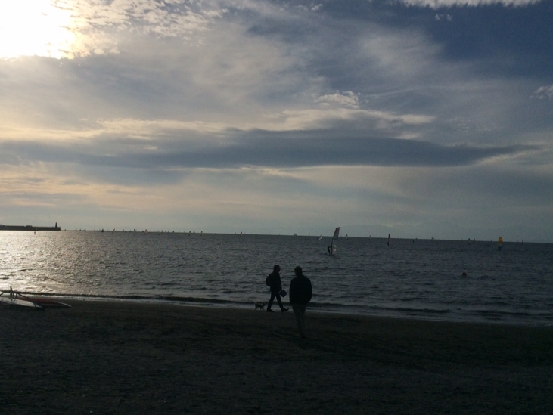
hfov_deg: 44.7
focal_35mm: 42
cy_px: 160
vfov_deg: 34.2
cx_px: 238
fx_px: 671
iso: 50
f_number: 2.2
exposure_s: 1/20833
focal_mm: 4.12
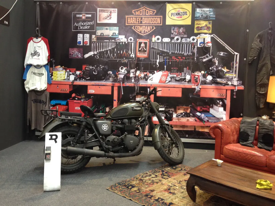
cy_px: 103
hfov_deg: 55.4
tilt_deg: -6.9
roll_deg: -1.5
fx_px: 262
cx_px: 138
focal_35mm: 33
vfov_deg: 42.9
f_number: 2.4
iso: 100
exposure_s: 1/20
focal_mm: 4.12
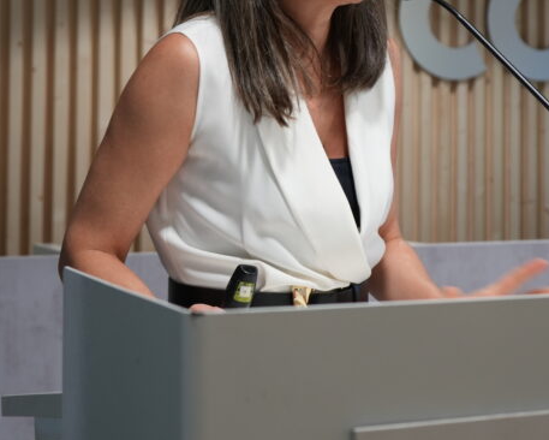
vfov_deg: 18.5
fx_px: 1333
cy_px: 55
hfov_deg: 23.3
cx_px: 303
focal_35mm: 82
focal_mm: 39
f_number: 4
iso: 640
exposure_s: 1/40
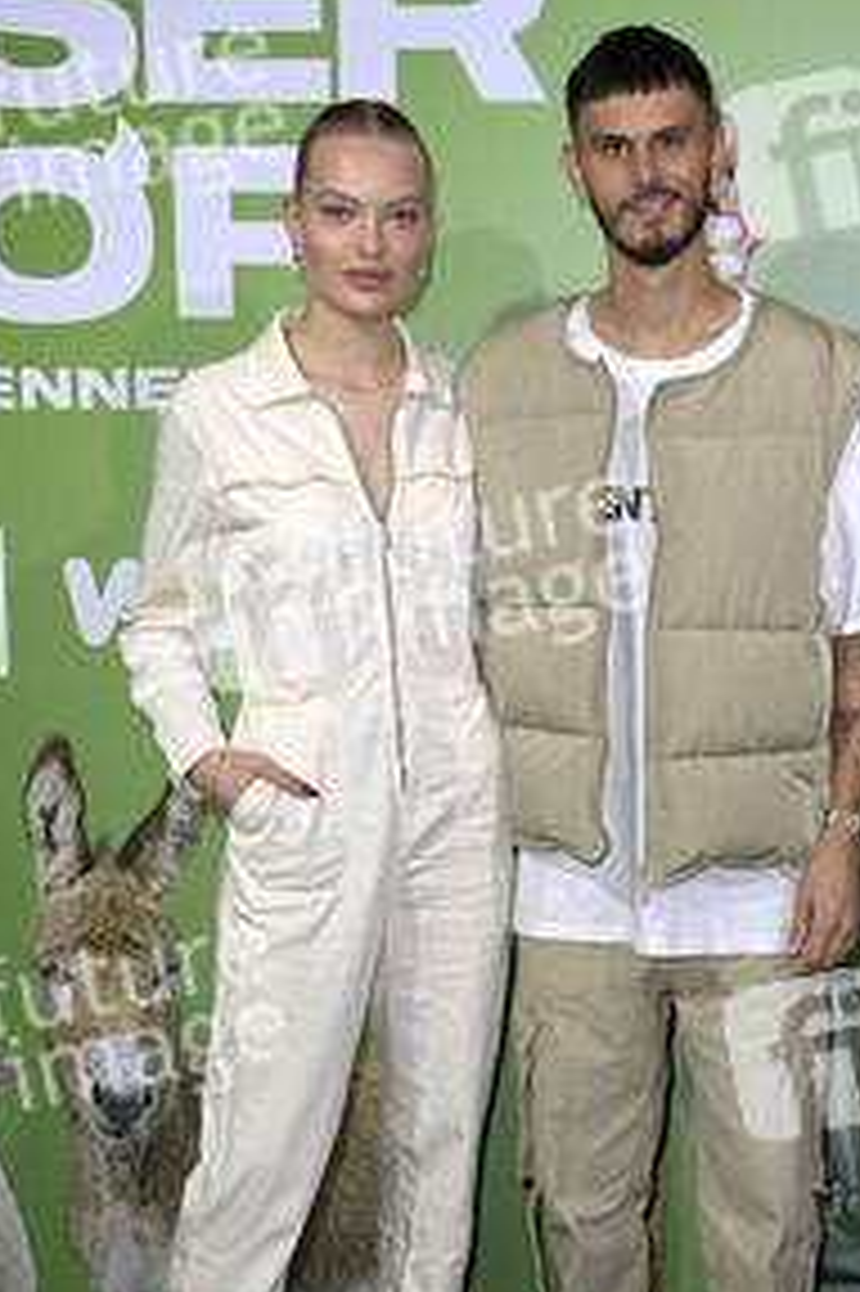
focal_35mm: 53
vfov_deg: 37.3
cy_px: 810
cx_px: 545
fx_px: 1901
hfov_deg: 25.4
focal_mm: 38
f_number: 5.6
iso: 640
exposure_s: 1/250
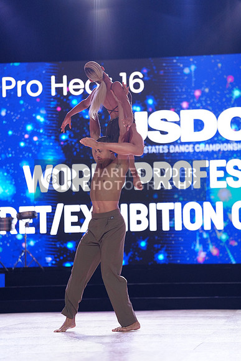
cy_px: 180
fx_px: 1234
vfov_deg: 16.6
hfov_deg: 11.2
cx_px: 120
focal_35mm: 123
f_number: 2.8
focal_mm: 123
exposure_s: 1/400
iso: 2000
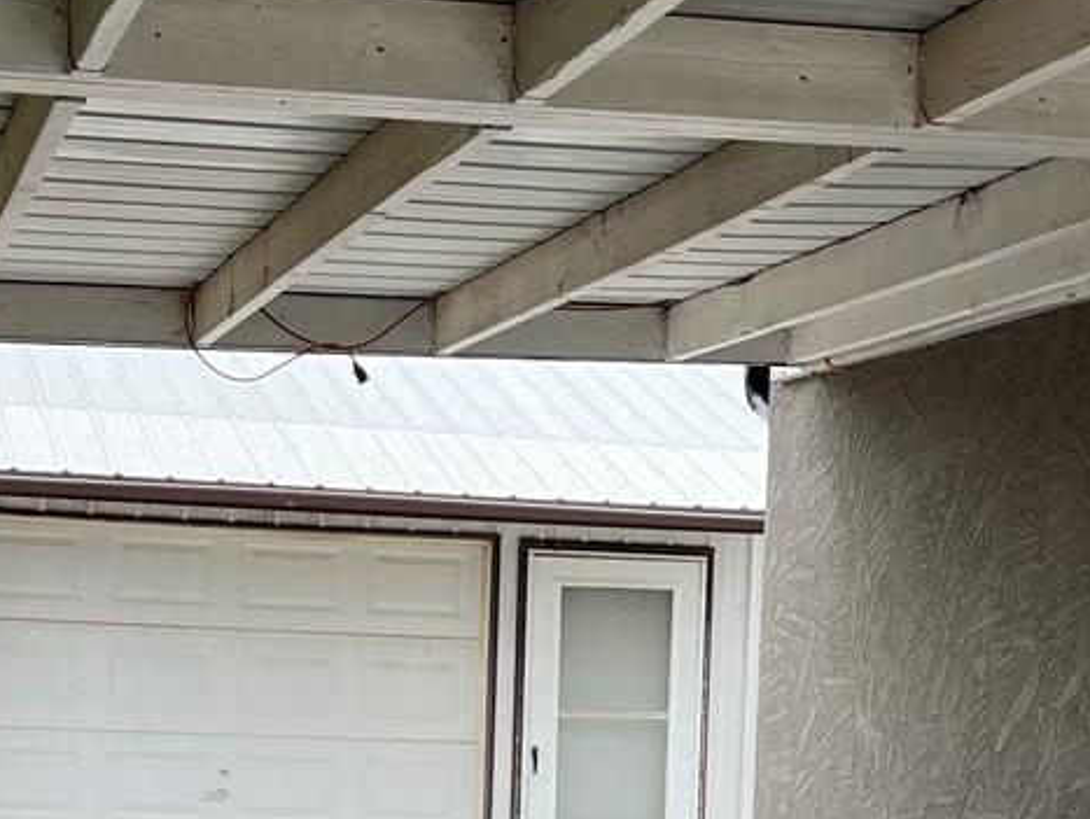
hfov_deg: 22.0
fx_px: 2805
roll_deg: -1.4
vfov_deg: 16.1
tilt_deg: -5.6
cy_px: 919
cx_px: 572
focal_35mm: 89
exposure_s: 1/170
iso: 40
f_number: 1.6
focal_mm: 5.1
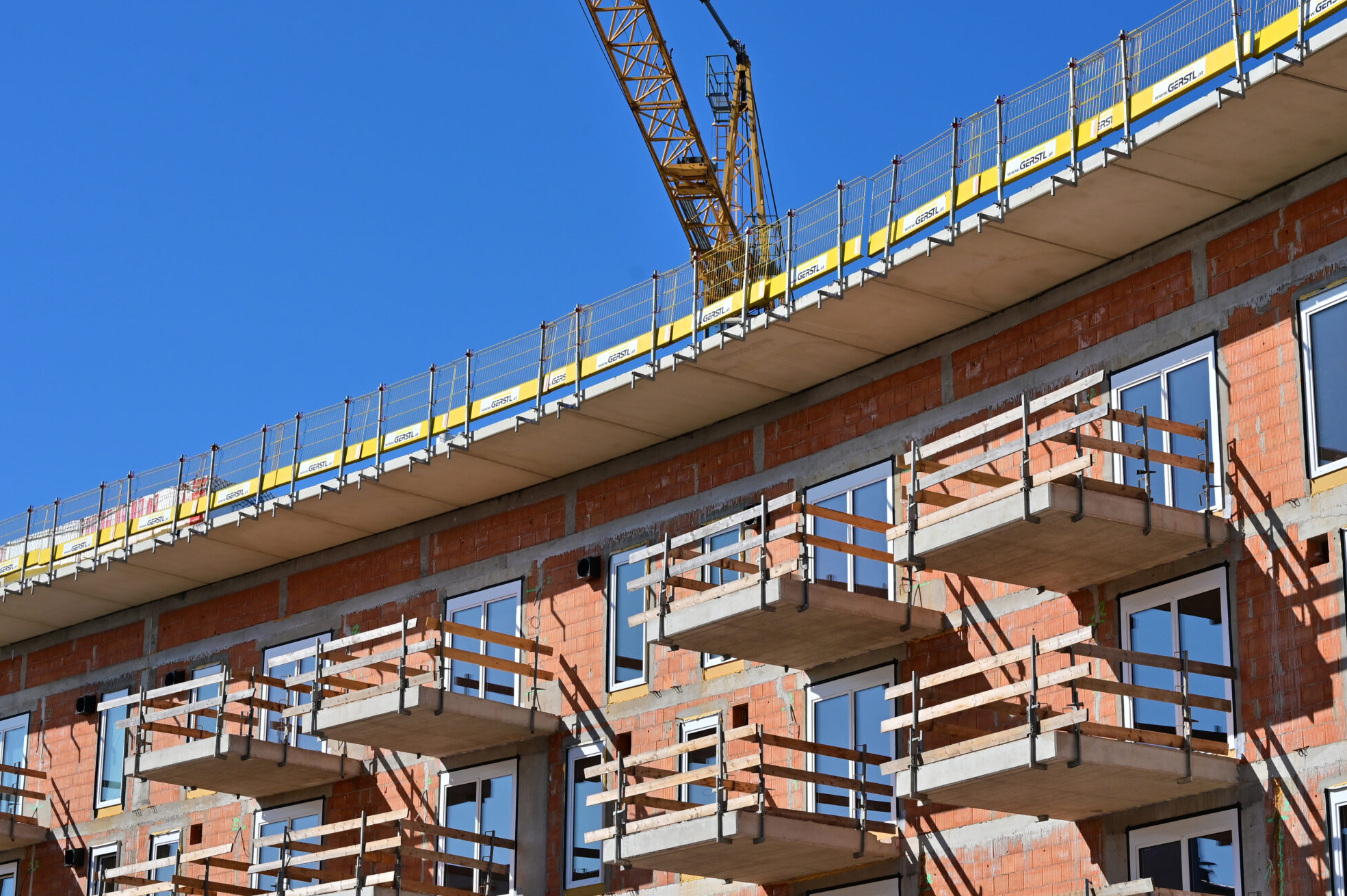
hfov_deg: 26.0
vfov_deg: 17.4
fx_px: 2916
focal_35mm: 78
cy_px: 327
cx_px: 593
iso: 100
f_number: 9
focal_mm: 60
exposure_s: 1/500
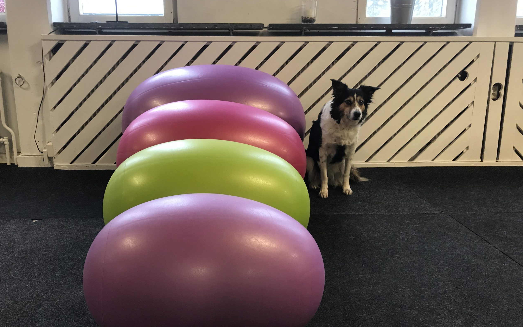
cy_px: 159
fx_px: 428
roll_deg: +0.5
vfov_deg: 41.8
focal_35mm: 30
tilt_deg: -13.2
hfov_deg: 62.9
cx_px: 259
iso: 40
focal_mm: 3.99
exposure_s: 1/25
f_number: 1.8
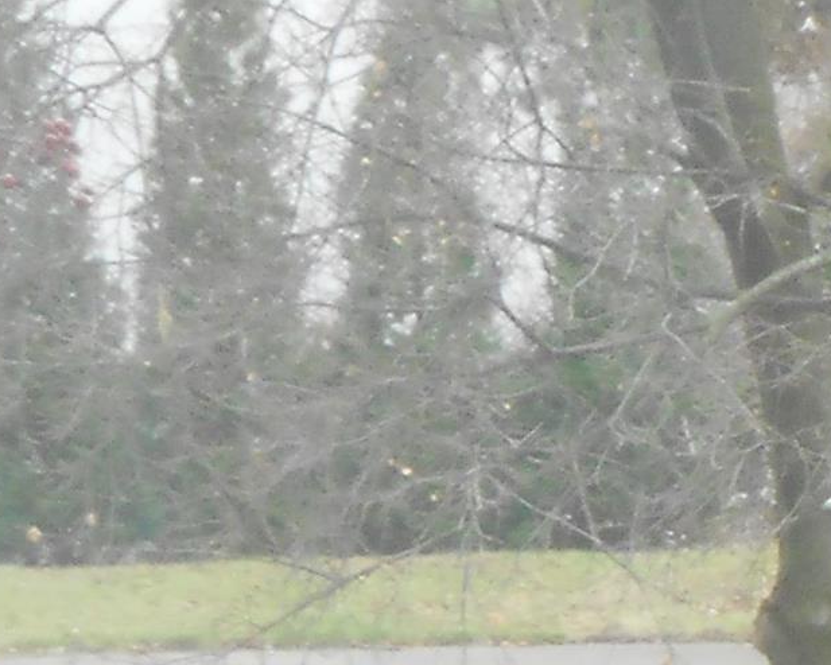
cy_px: 1420
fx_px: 10284
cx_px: 1556
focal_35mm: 418
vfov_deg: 3.7
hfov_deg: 4.6
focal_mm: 15.4
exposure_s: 1/60
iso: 200
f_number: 6.3
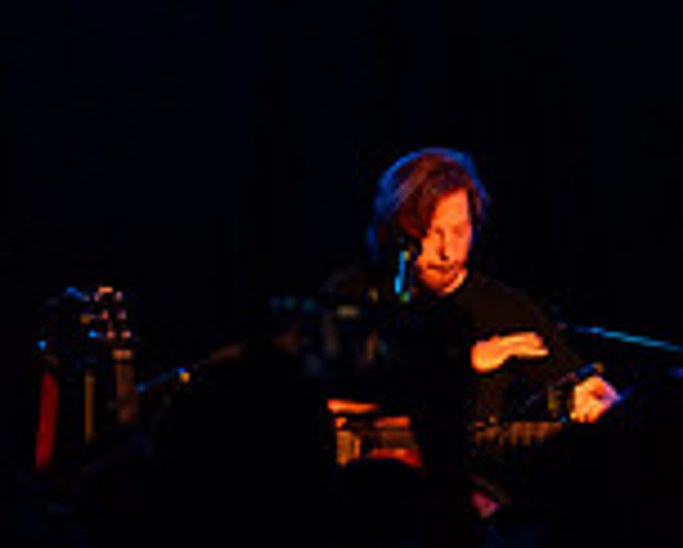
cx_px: 961
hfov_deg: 5.1
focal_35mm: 379
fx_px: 7671
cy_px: 217
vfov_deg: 4.1
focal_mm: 81
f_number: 4
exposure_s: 1/640
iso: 2500
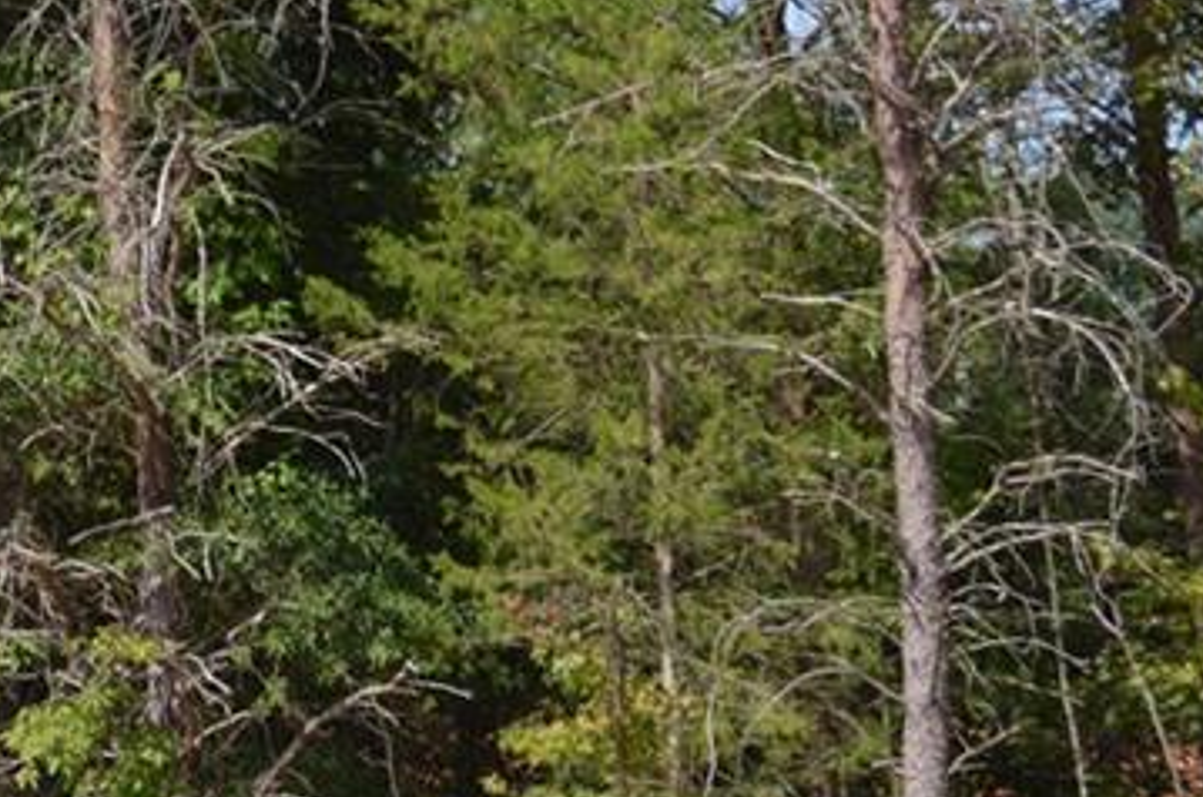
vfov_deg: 9.9
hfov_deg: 14.3
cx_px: -419
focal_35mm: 137
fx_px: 4570
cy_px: 154
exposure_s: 1/200
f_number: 7.1
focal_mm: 32
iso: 100
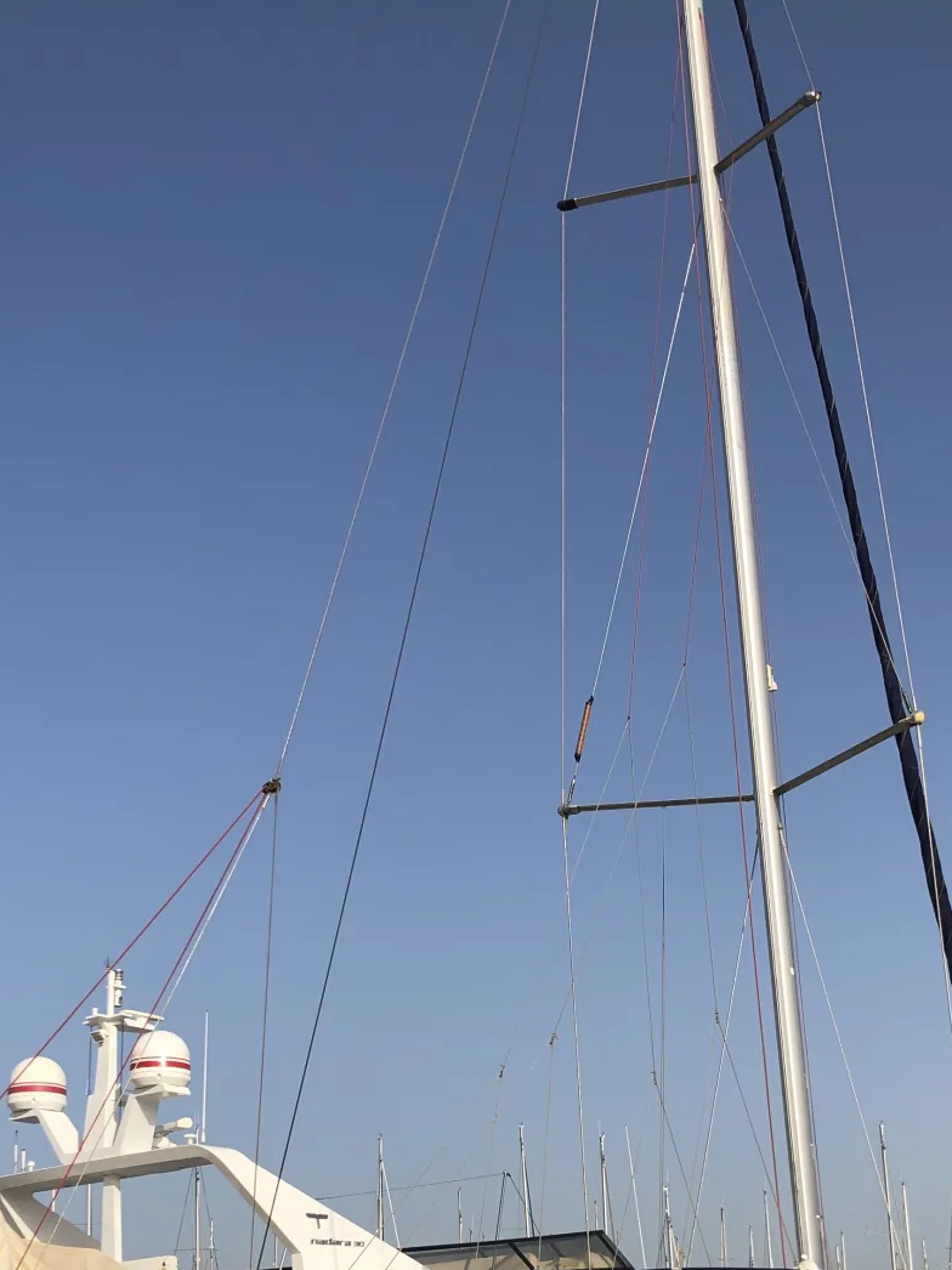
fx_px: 1834
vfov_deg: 37.2
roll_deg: +3.0
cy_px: 967
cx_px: 565
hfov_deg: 29.0
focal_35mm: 50
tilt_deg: +13.9
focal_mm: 3.99
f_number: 1.8
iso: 20
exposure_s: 1/2825
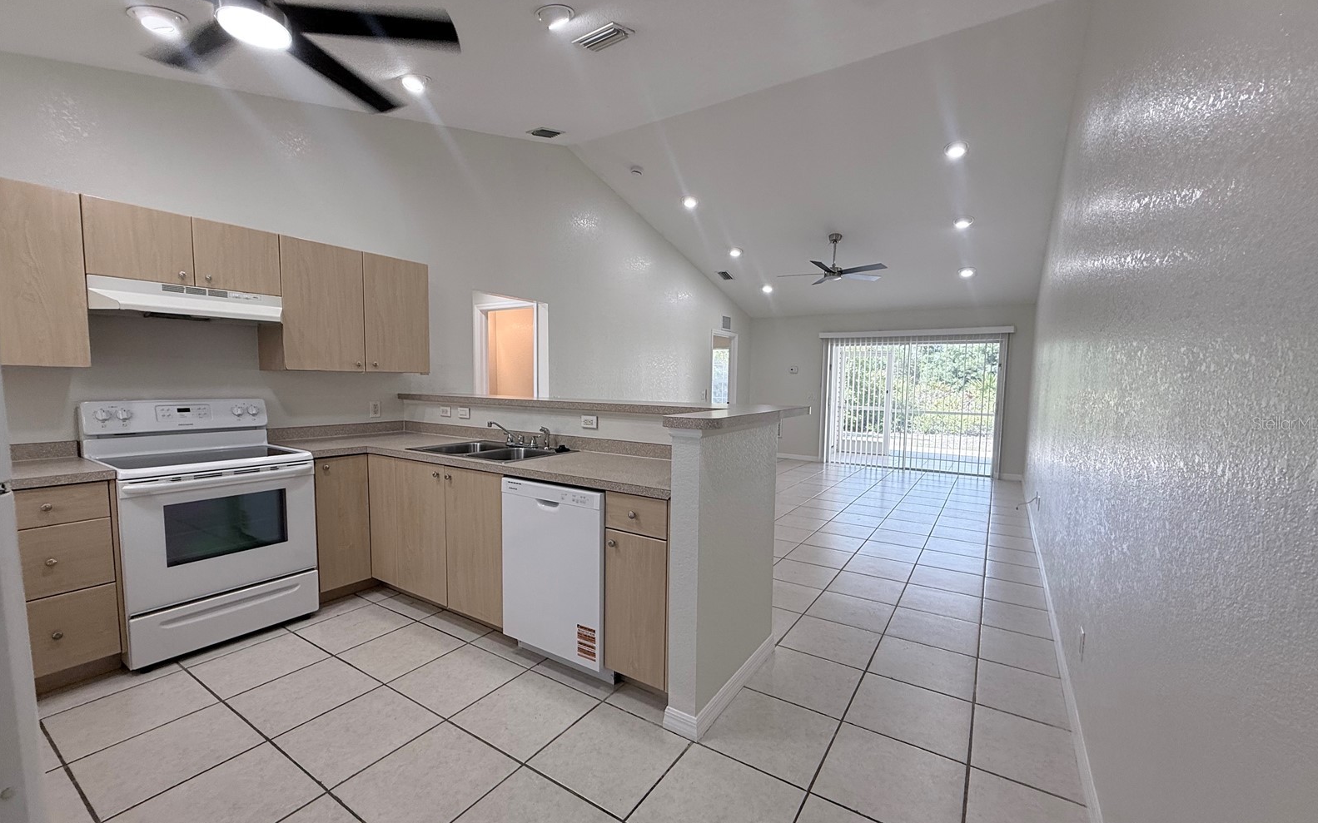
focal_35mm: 15
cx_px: 664
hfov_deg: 101.5
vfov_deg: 74.8
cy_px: 423
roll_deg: -1.0
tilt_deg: -3.6
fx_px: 539
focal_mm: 2.22
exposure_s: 1/120
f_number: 2.2
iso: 80
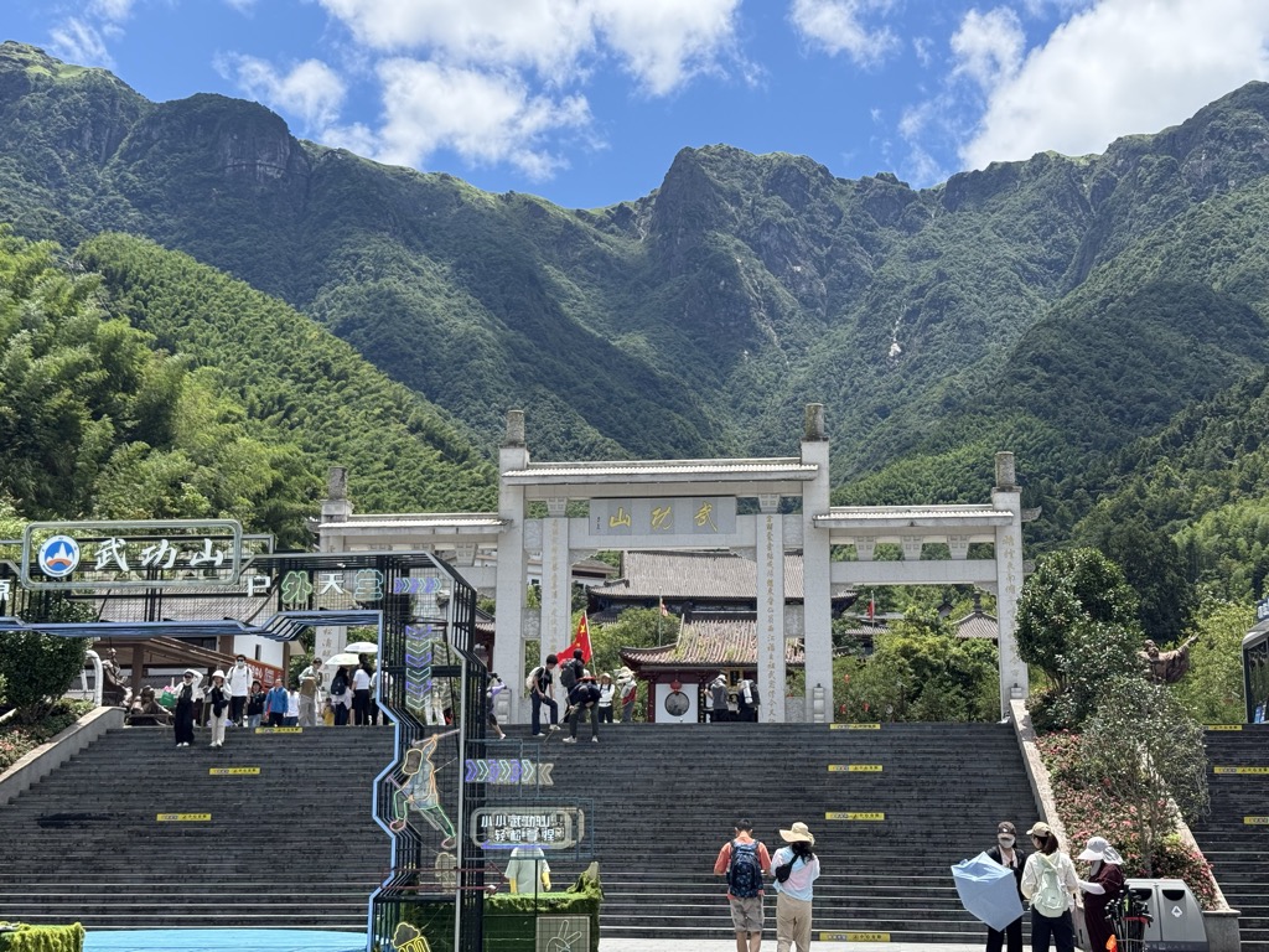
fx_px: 1760
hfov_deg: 39.7
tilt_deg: +12.7
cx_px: 634
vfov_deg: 30.3
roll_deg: -0.4
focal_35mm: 48
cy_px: 476
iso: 100
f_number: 1.78
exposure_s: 1/4587
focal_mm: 6.76
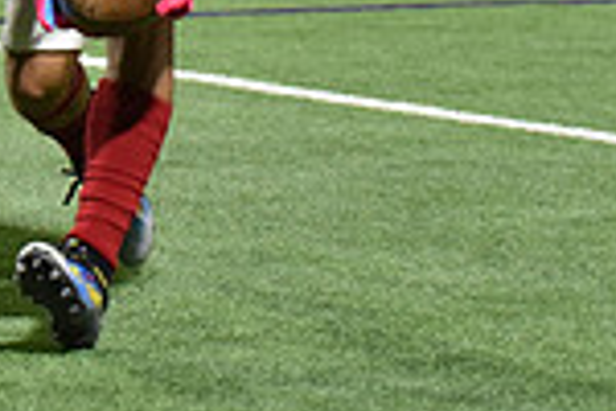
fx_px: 4637
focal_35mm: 271
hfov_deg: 7.6
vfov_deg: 5.0
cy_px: -212
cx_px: 140
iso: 2800
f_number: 2.8
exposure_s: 1/500
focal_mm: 70
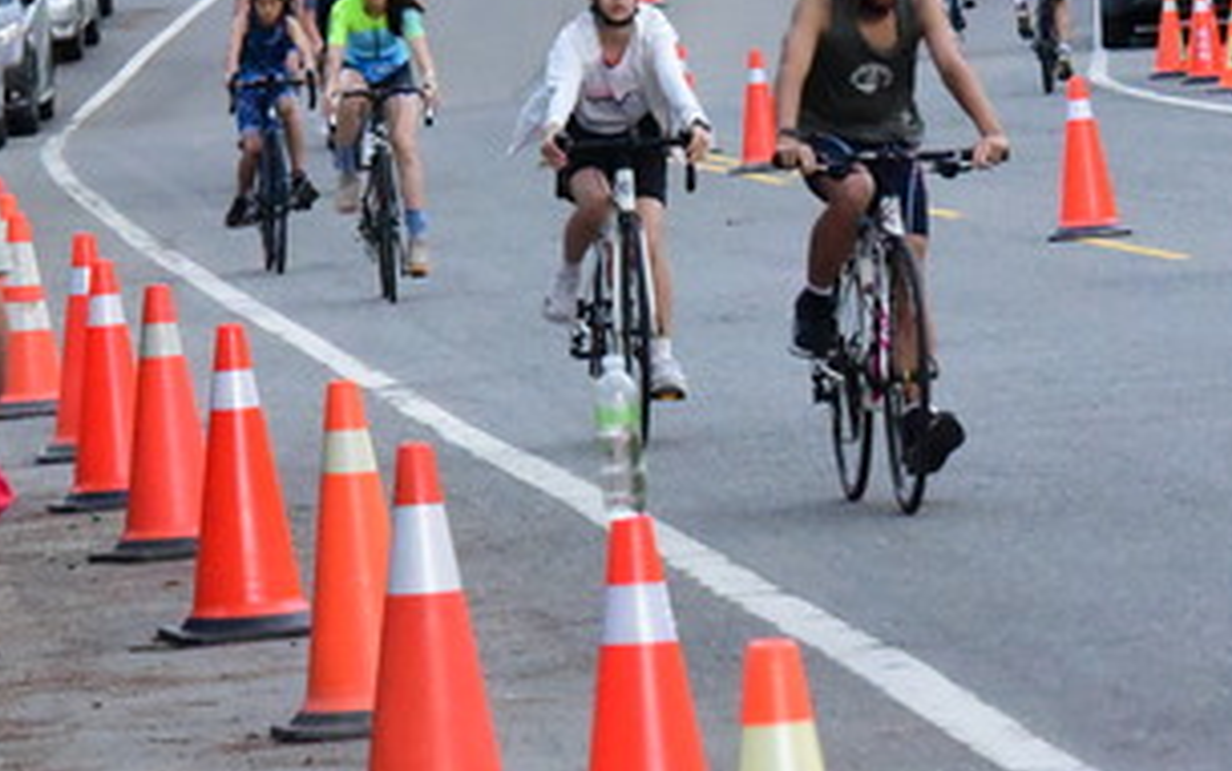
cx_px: 606
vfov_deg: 3.3
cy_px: 18
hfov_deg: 5.2
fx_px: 13572
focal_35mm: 404
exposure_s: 1/4000
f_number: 10
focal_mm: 155
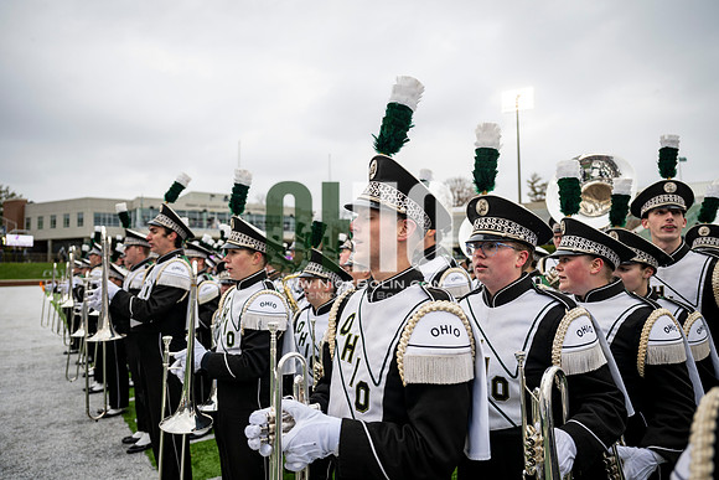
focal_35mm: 24
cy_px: 240
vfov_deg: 53.2
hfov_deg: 73.7
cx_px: 360
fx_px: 479
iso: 100
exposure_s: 1/500
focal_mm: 24
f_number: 2.8
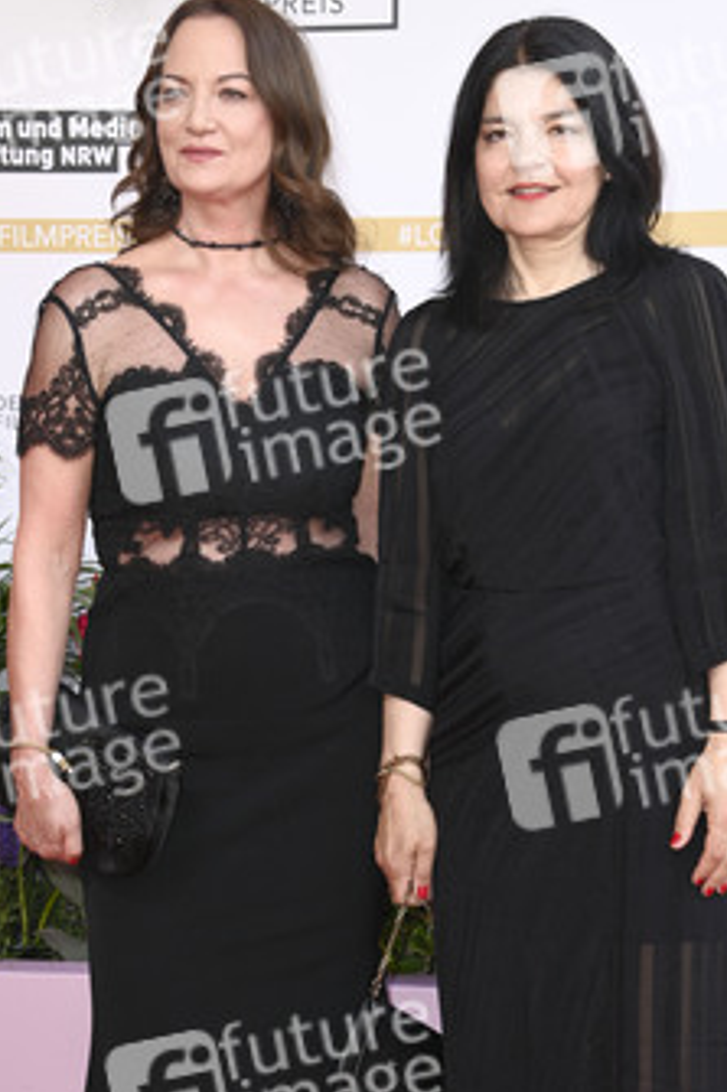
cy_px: 590
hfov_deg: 11.7
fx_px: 3548
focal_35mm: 117
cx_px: 368
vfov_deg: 17.5
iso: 500
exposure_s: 1/250
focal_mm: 98
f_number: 6.3
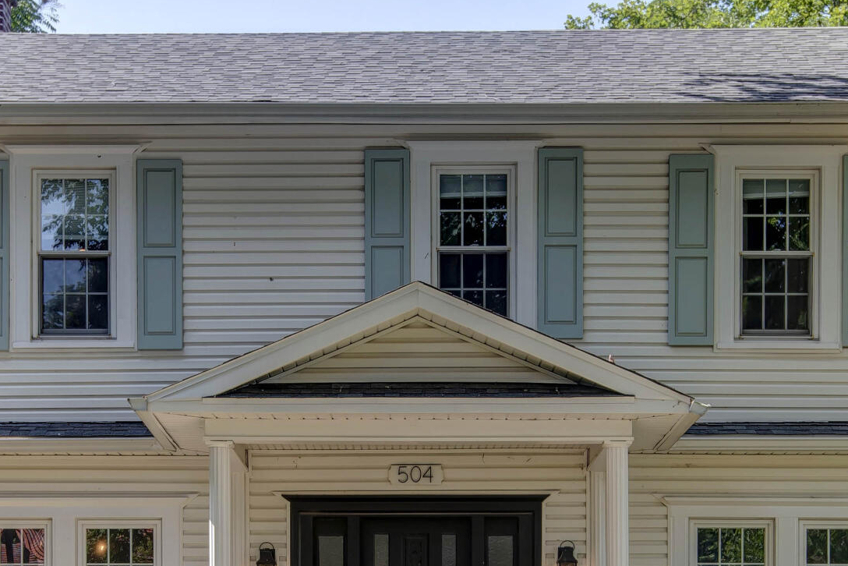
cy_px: 590
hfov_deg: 25.4
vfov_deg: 16.6
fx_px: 1885
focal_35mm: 80
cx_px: 438
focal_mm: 29
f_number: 6.3
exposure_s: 1/200
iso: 100
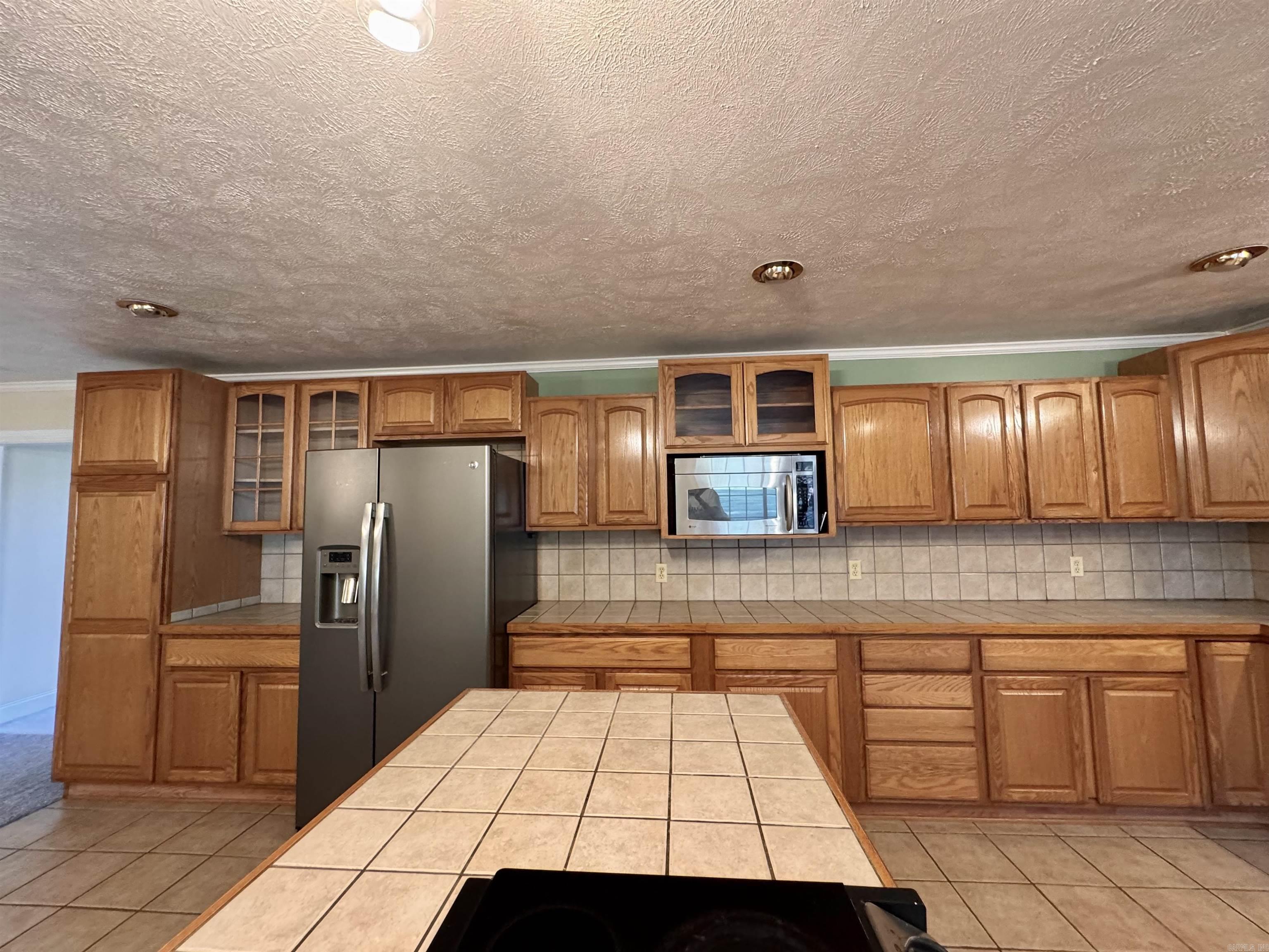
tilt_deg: +3.2
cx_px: 634
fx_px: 513
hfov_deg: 102.1
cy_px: 476
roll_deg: +1.3
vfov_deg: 85.7
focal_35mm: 14
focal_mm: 2.22
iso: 400
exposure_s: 1/60
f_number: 2.2
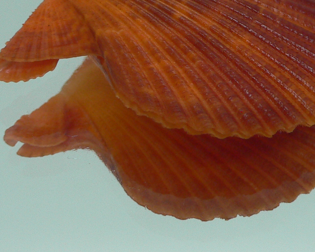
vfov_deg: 19.8
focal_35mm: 77
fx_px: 718
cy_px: 59
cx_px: 202
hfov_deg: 24.7
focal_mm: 4.6
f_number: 2.8
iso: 100
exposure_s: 1/60
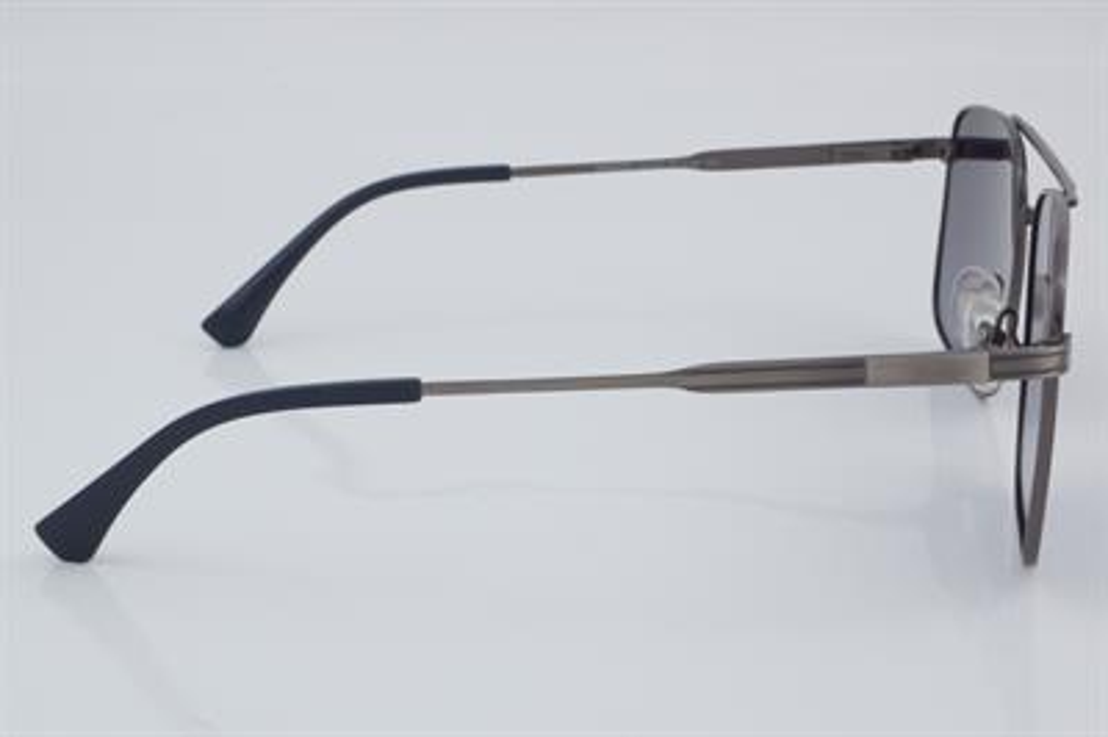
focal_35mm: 75
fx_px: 2306
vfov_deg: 18.2
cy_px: 368
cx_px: 554
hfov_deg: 27.0
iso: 100
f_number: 32
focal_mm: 50
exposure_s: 1/4
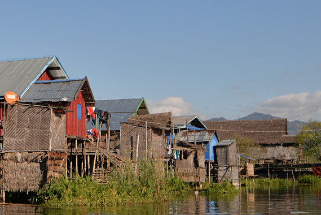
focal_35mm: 90
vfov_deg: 15.2
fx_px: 803
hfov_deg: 22.3
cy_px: 106
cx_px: 58
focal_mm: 32
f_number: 7.1
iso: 200
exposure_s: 1/320
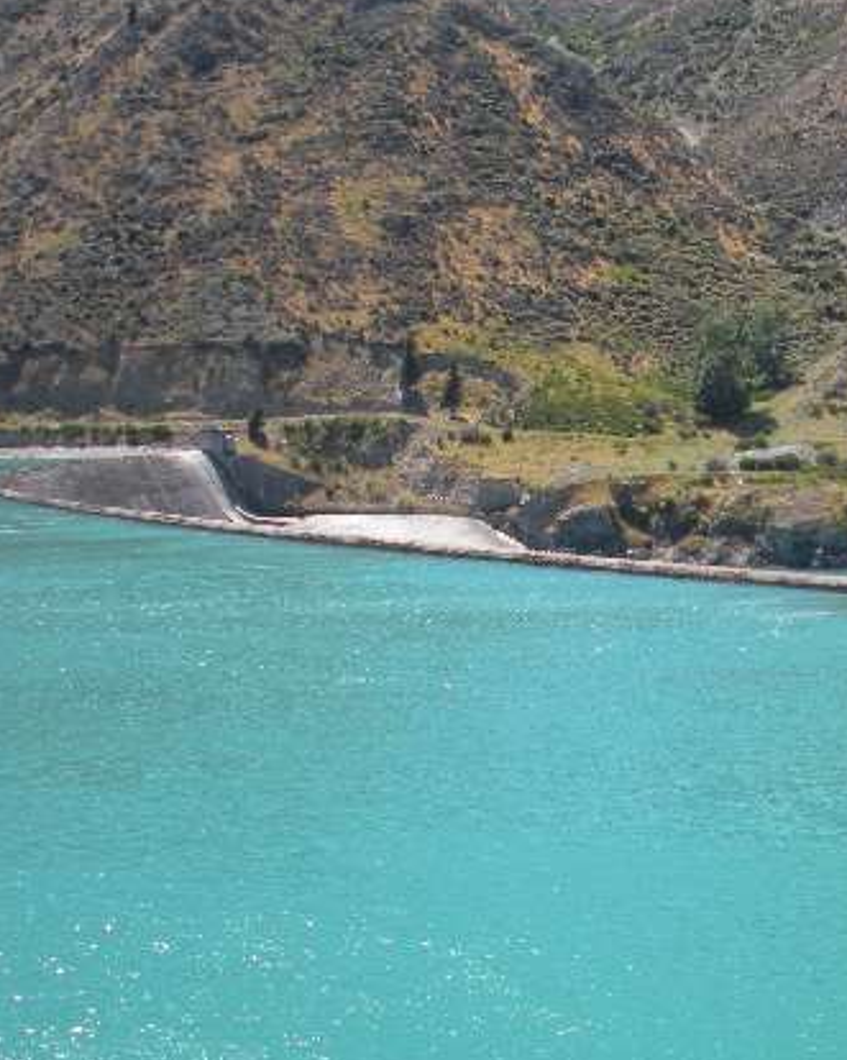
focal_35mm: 66
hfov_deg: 22.6
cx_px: 755
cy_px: 494
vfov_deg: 28.7
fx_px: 2069
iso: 64
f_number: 3.5
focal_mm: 6.3
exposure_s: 1/438
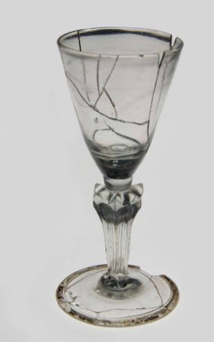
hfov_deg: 12.1
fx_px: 1007
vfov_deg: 19.3
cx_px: 113
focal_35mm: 108
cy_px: 171
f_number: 16
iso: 100
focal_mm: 105
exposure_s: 1/10
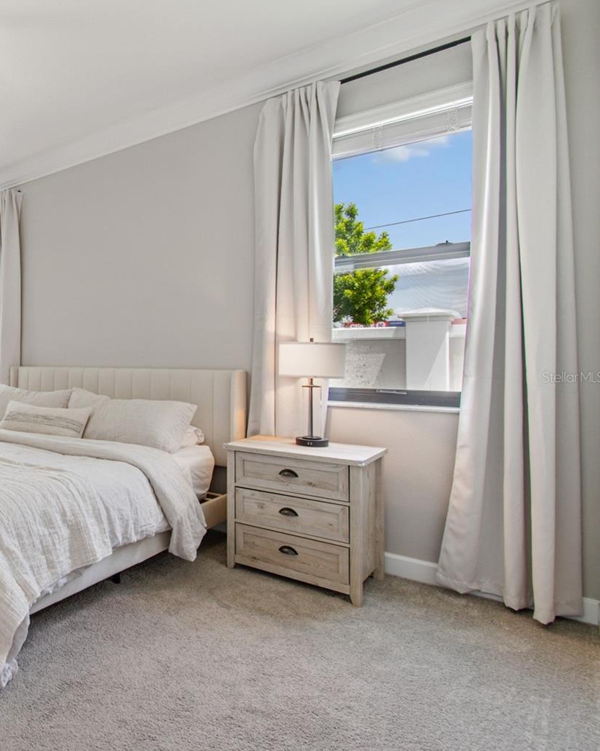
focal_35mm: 22
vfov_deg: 75.0
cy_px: 377
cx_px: 21
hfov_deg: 52.3
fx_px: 488
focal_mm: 10
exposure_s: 1/2.5
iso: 100
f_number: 7.1
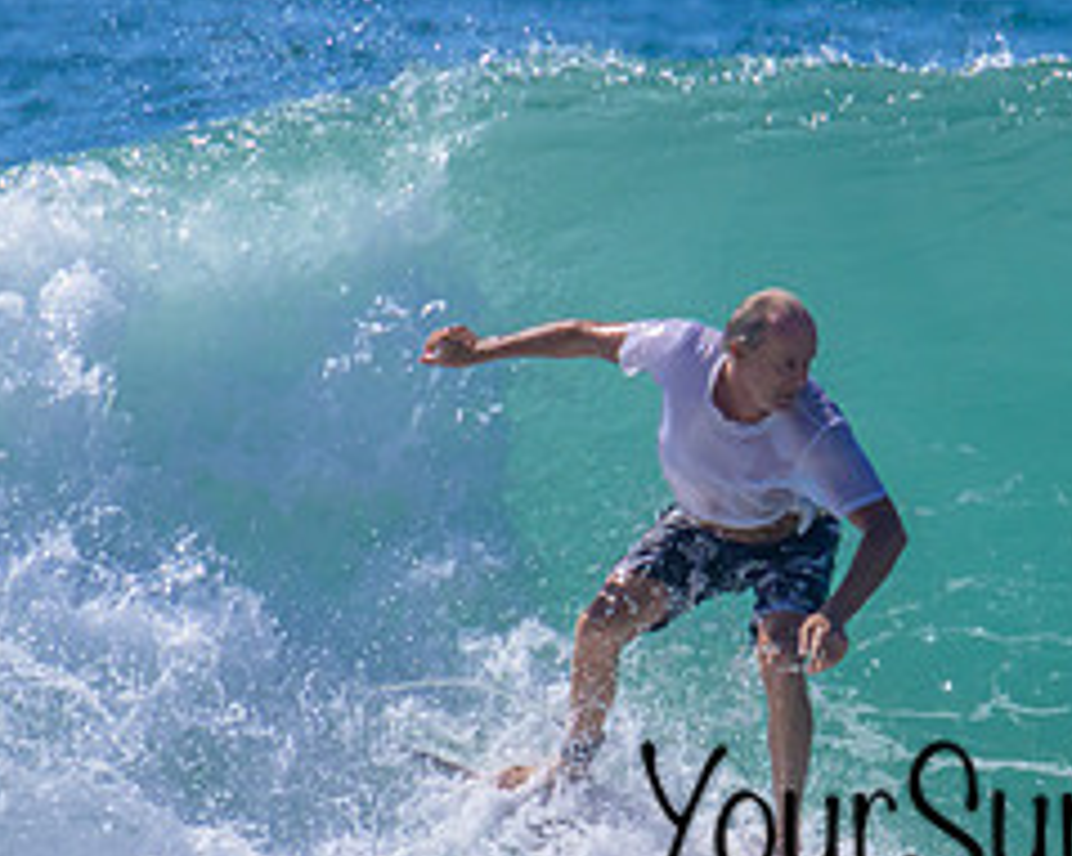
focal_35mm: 2504
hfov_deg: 0.8
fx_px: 79412
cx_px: 979
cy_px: 586
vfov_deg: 0.6
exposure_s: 1/2000
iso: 800
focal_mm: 800
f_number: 11
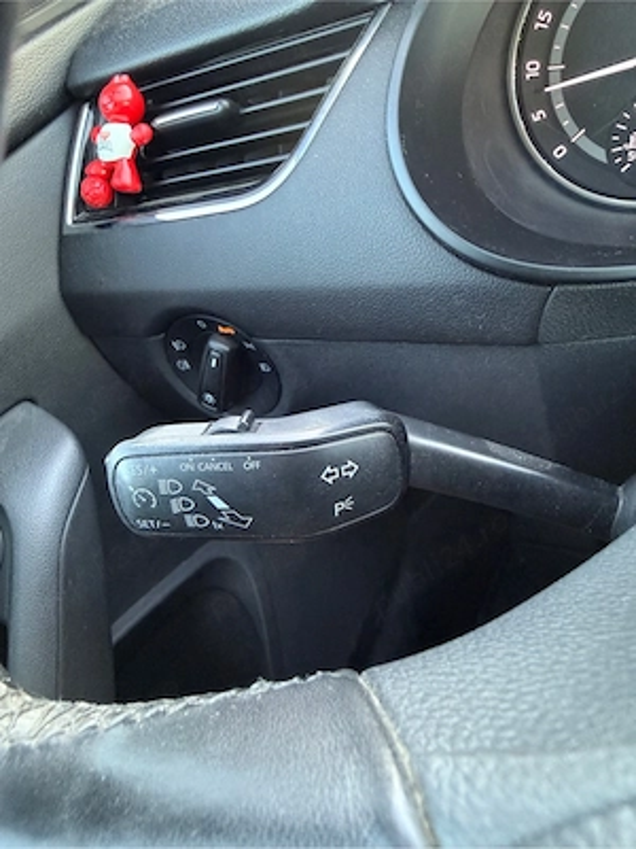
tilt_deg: -37.3
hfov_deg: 54.9
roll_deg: +27.6
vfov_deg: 69.4
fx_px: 612
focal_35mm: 25
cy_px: 424
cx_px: 318
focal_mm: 2.22
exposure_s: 1/60
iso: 500
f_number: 2.2
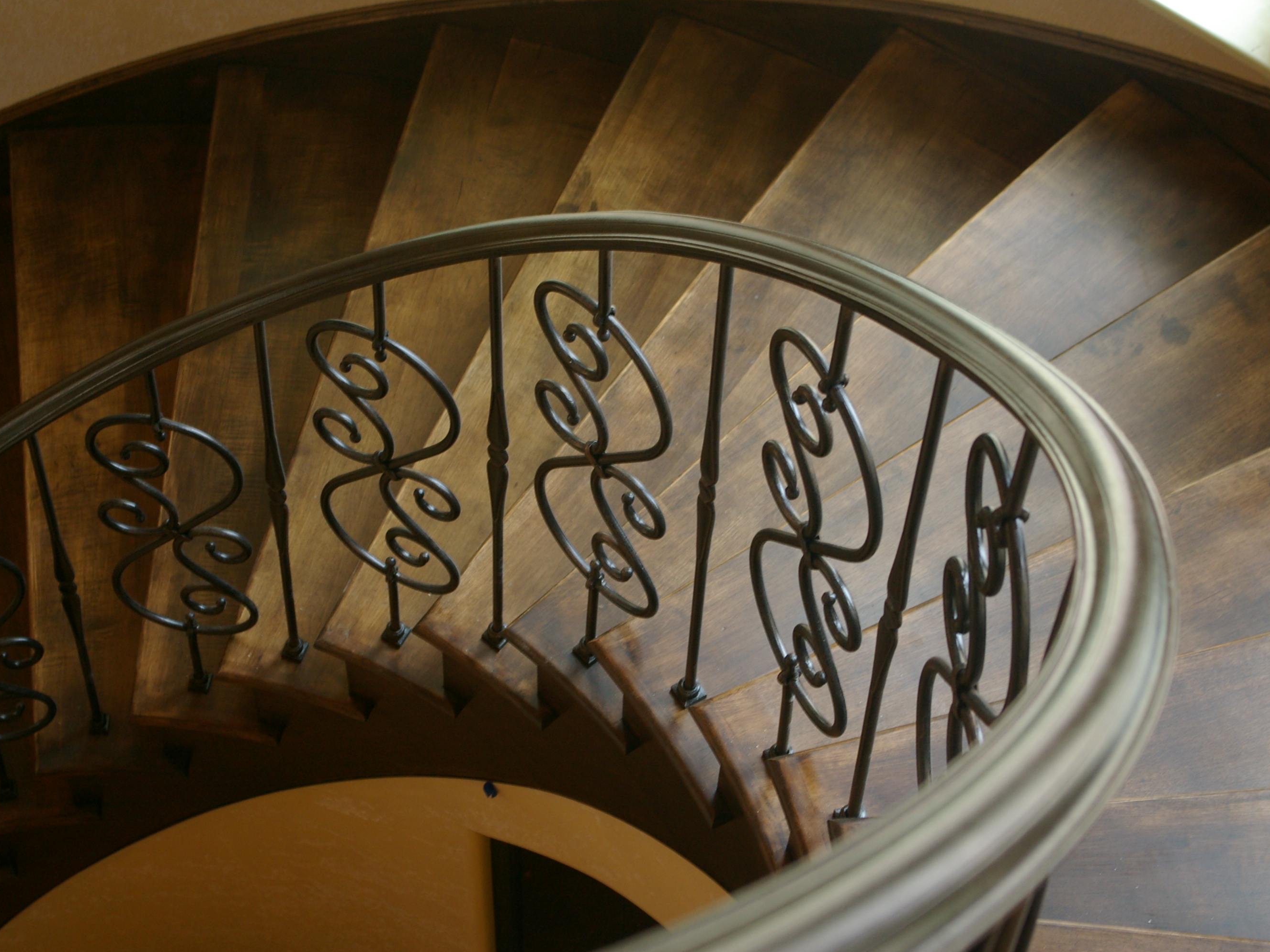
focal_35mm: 74
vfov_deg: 20.0
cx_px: 639
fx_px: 2698
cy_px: 477
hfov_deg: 26.5
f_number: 4.5
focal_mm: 45
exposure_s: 1/20
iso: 400
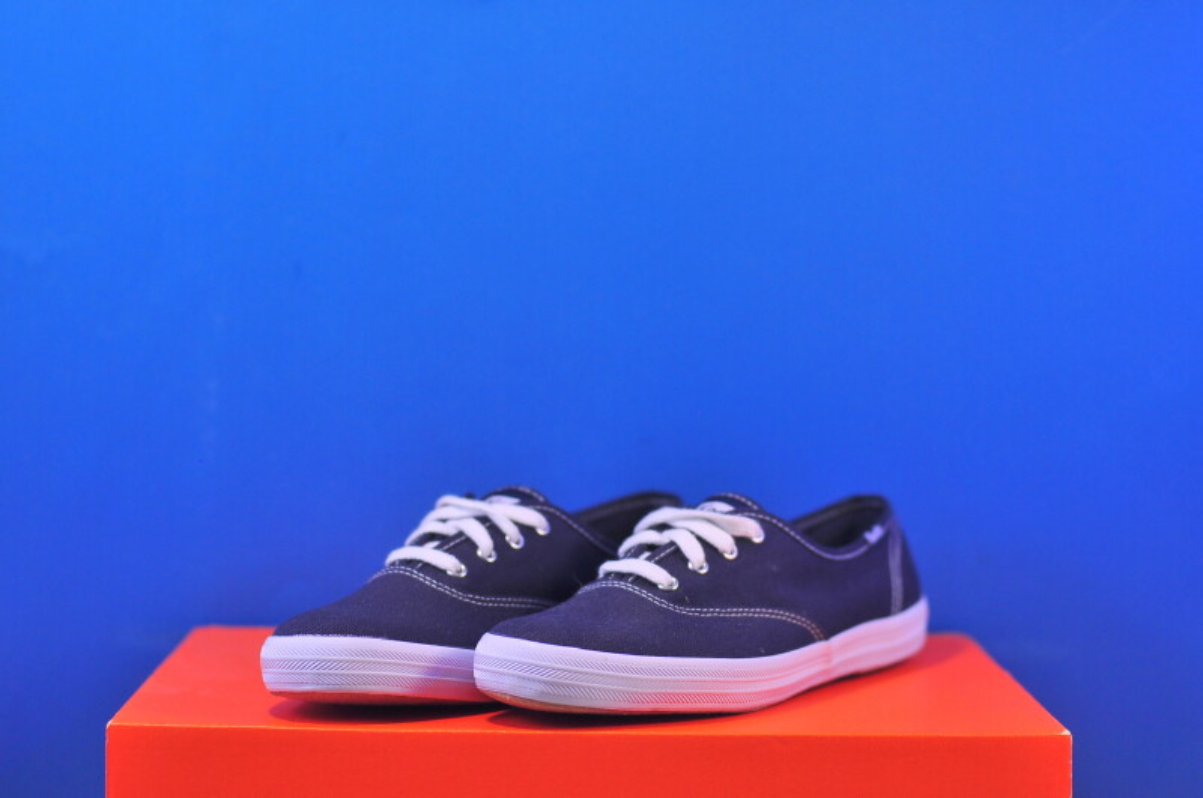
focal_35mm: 75
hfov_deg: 27.0
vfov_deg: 18.1
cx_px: 602
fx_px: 2503
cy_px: 399
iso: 250
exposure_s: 1/320
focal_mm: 50
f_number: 2.5
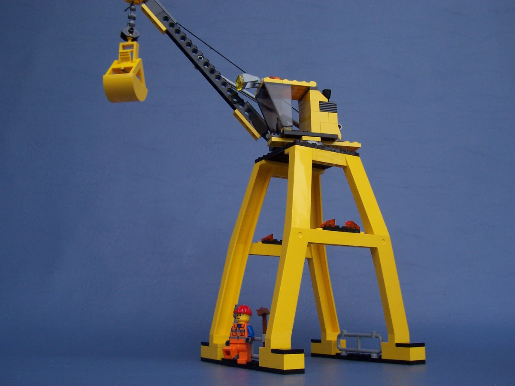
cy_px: 193
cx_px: 258
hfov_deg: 50.1
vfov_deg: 38.7
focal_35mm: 37
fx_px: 550
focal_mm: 5.6
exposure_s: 1/250
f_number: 2.8
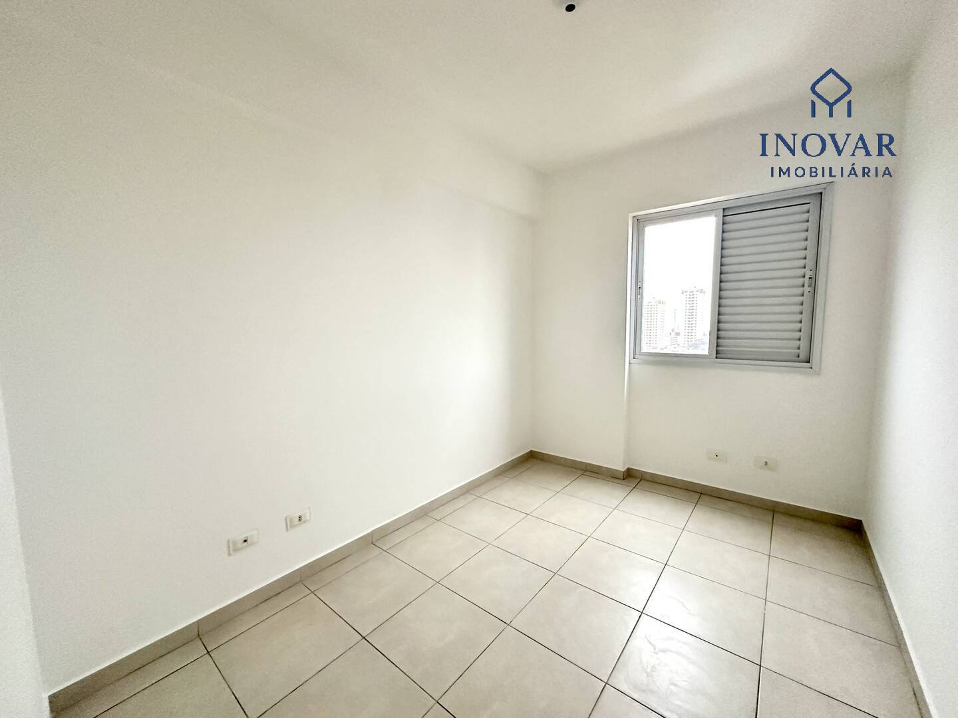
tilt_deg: -2.1
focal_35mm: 14
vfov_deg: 85.7
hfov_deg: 102.1
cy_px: 359
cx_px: 479
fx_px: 387
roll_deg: -0.1
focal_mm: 2.22
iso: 320
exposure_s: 1/60
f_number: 2.2
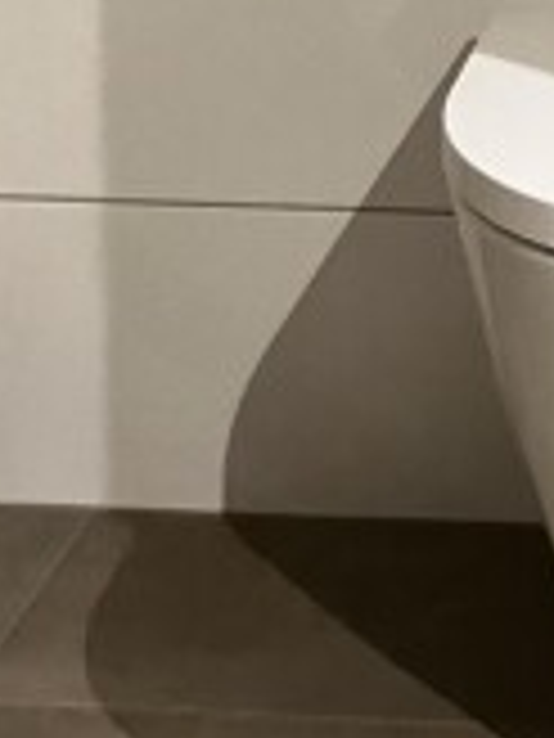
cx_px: 685
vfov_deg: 15.4
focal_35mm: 109
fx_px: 2326
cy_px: -616
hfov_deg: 13.2
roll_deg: -0.2
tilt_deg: -1.6
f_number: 1.8
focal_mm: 3.99
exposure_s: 1/60
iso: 320
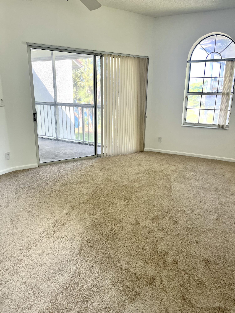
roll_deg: -0.3
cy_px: 156
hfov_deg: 53.1
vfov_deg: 67.3
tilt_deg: -15.8
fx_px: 235
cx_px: 118
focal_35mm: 26
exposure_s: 1/122
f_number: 1.6
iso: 80
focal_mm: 5.1
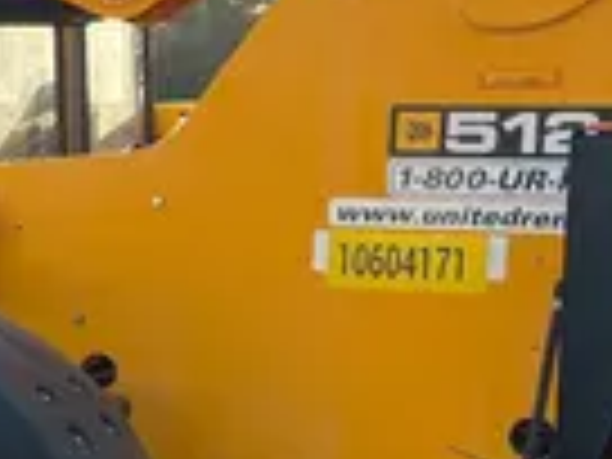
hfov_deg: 16.3
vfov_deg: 14.1
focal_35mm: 105
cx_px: -428
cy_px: 322
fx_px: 1856
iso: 50
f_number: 1.6
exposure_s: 1/463
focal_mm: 5.1
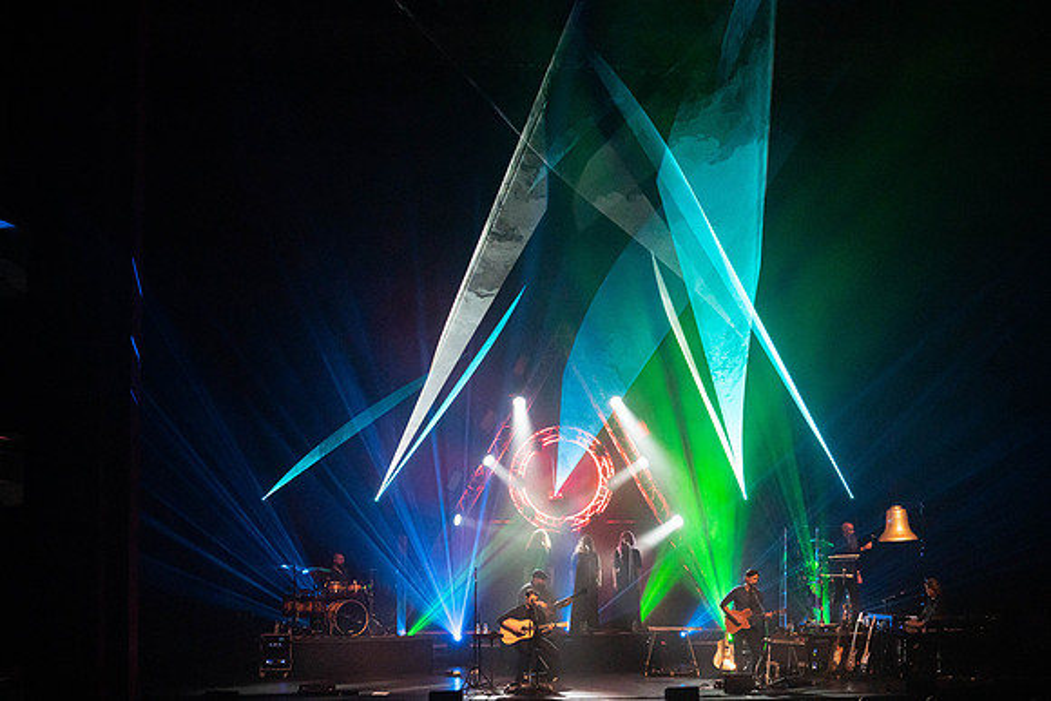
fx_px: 2044
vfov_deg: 19.5
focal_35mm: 70
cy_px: 350
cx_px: 526
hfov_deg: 28.8
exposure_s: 1/250
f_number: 5.6
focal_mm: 70
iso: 6400
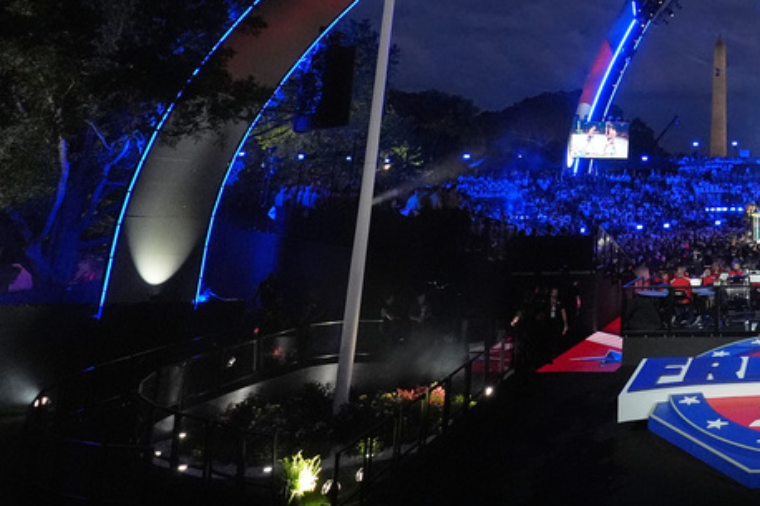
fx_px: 802
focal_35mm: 38
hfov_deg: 41.5
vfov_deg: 31.3
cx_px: 816
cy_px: -46
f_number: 4
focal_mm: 17
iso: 4000
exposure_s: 1/320
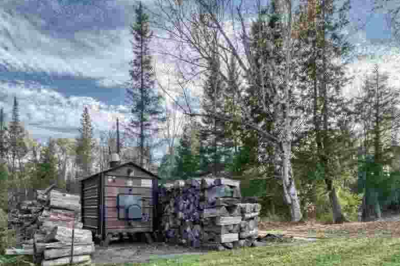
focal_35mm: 25
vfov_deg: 48.6
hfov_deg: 71.5
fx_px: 278
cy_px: 210
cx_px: 199
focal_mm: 10
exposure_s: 1/2500
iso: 100
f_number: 8
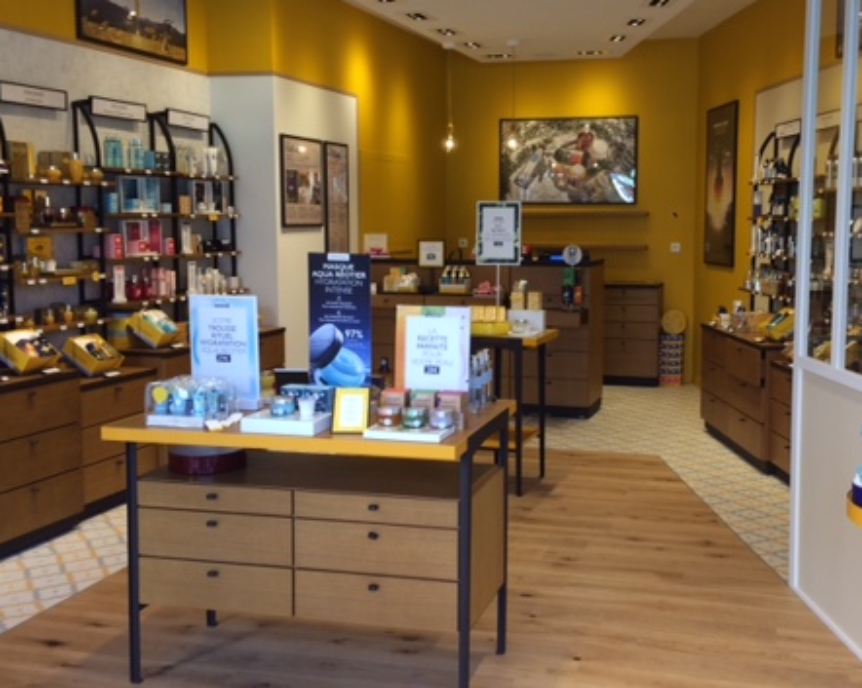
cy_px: 325
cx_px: 509
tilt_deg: -4.3
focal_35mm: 41
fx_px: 1045
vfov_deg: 36.4
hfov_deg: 44.6
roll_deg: -0.2
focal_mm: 4.15
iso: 40
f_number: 2.2
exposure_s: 1/50
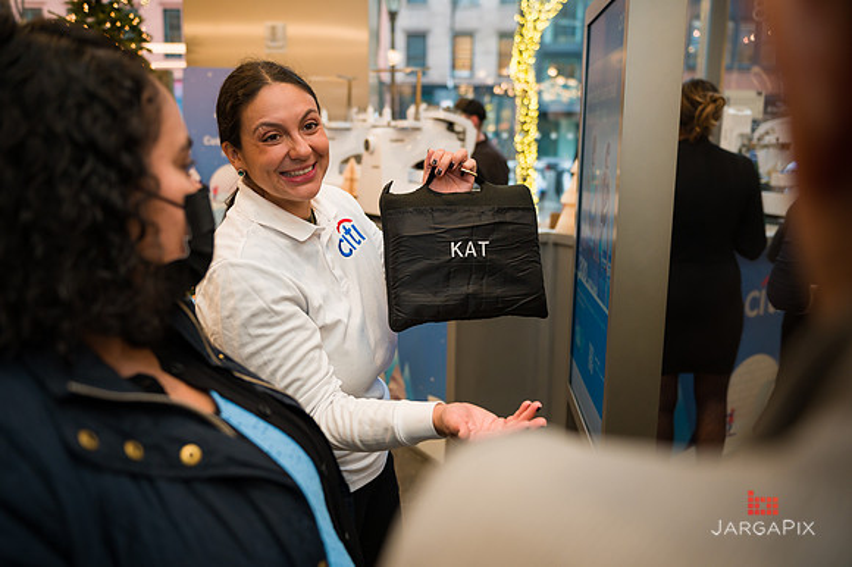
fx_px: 757
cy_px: 284
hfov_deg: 58.7
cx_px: 426
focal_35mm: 32
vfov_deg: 41.1
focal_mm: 32
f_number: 3.2
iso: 400
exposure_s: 1/200
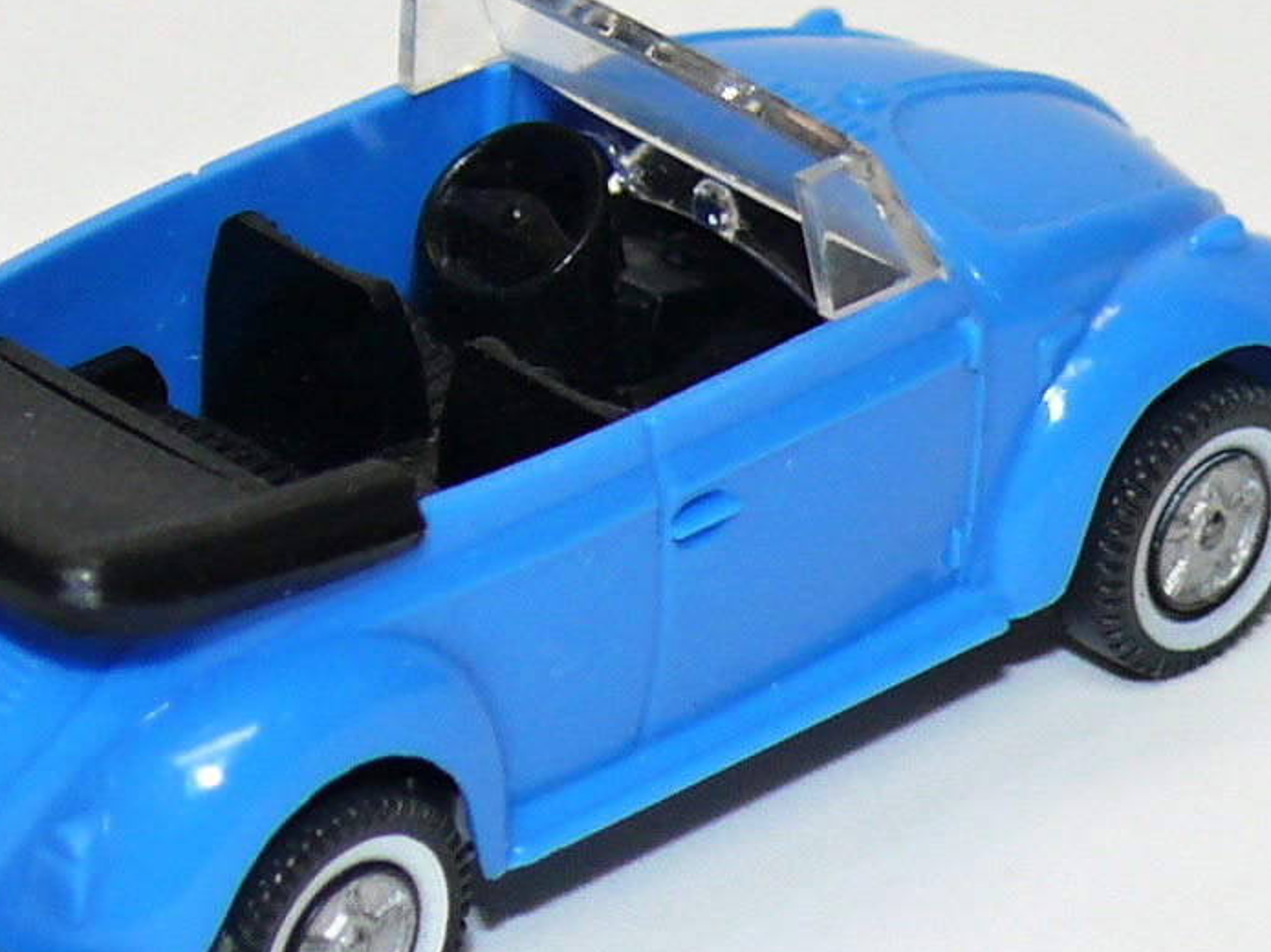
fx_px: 12186
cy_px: 361
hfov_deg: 6.0
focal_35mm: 332
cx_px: 623
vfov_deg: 4.5
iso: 100
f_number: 4
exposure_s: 1/30
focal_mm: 17.2
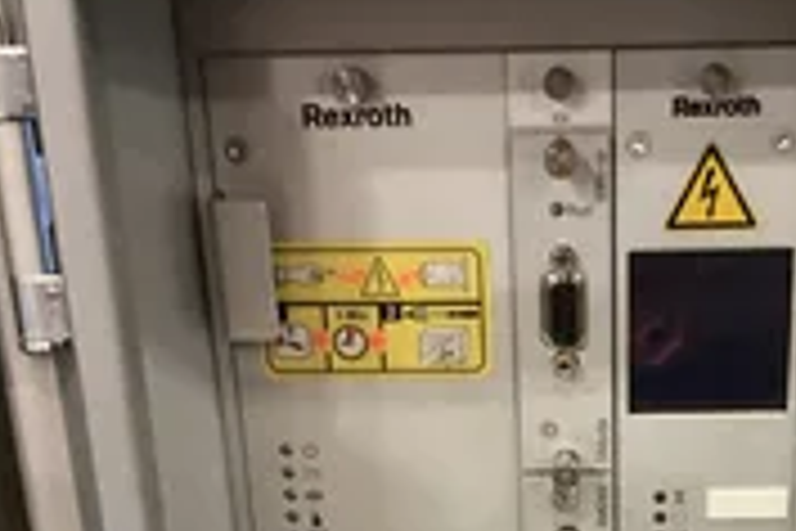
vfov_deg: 17.5
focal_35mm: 73
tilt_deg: -24.1
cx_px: 562
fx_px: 1614
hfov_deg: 27.4
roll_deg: +3.3
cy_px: 688
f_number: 2.4
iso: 640
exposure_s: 1/25
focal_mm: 3.3
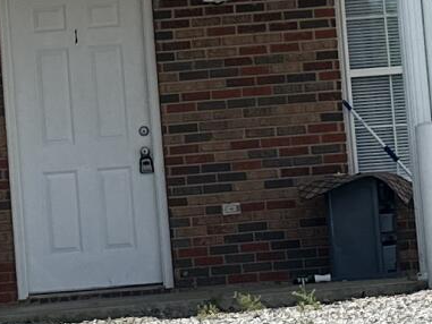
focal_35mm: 189
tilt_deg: +5.2
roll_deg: +4.1
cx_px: 184
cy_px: 15
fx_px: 2359
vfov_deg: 7.8
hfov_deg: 10.5
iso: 80
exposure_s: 1/6211
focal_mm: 6.86
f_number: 1.78
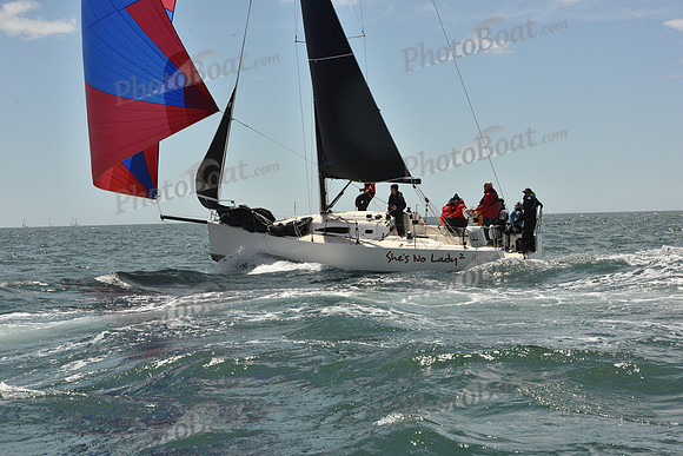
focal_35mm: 70
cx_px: 342
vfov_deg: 19.5
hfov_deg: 28.8
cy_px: 228
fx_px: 1328
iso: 320
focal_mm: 70
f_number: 13
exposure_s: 1/800
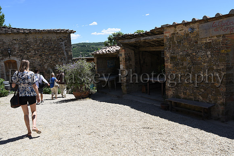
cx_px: 117
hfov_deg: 65.5
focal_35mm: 28
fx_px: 182
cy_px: 78
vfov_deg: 46.4
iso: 100
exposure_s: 1/320
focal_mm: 28
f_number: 7.1
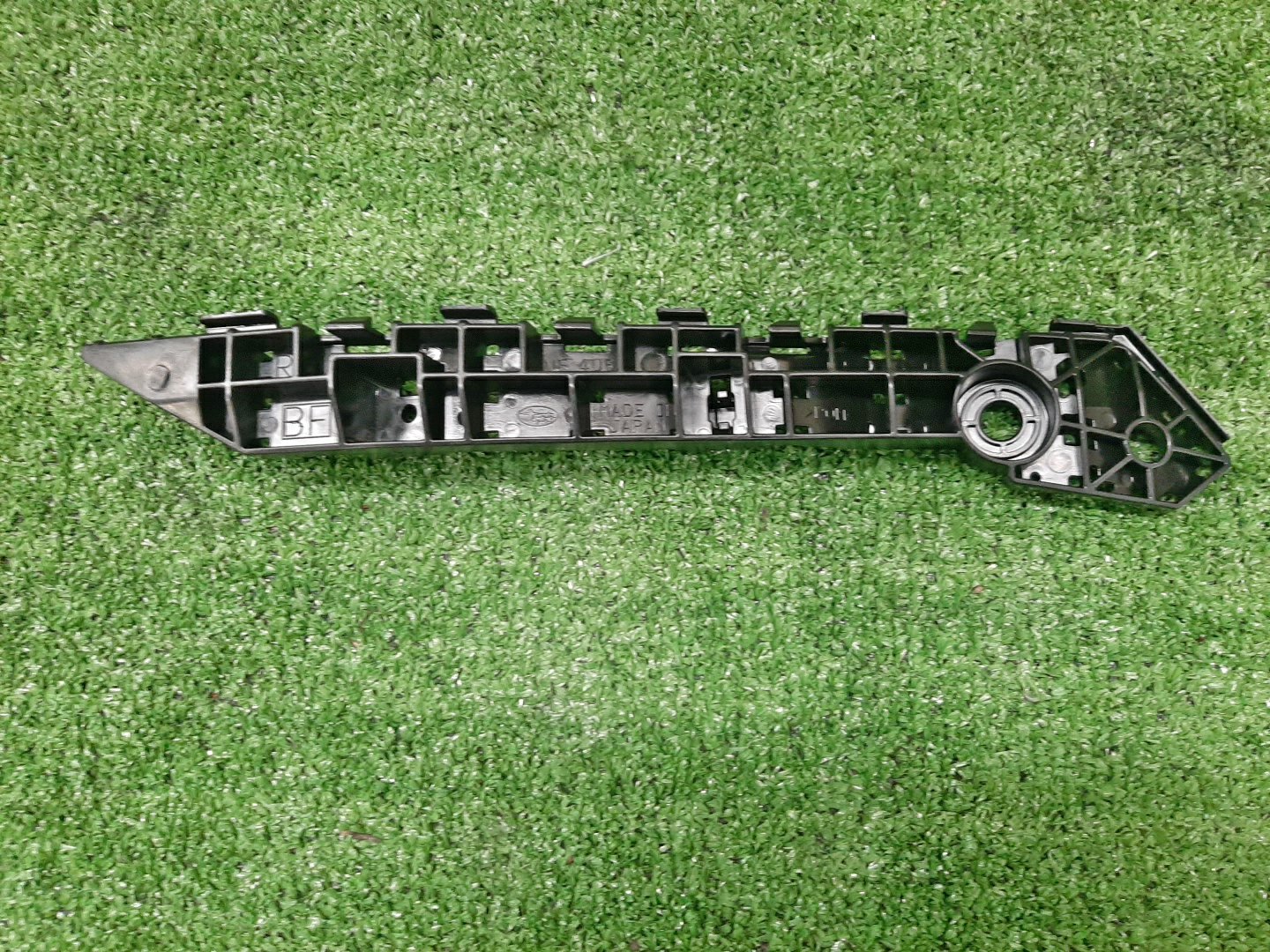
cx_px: 635
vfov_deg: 53.1
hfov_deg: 67.3
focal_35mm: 26
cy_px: 476
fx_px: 954
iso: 336
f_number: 1.7
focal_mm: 3.93
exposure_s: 1/25
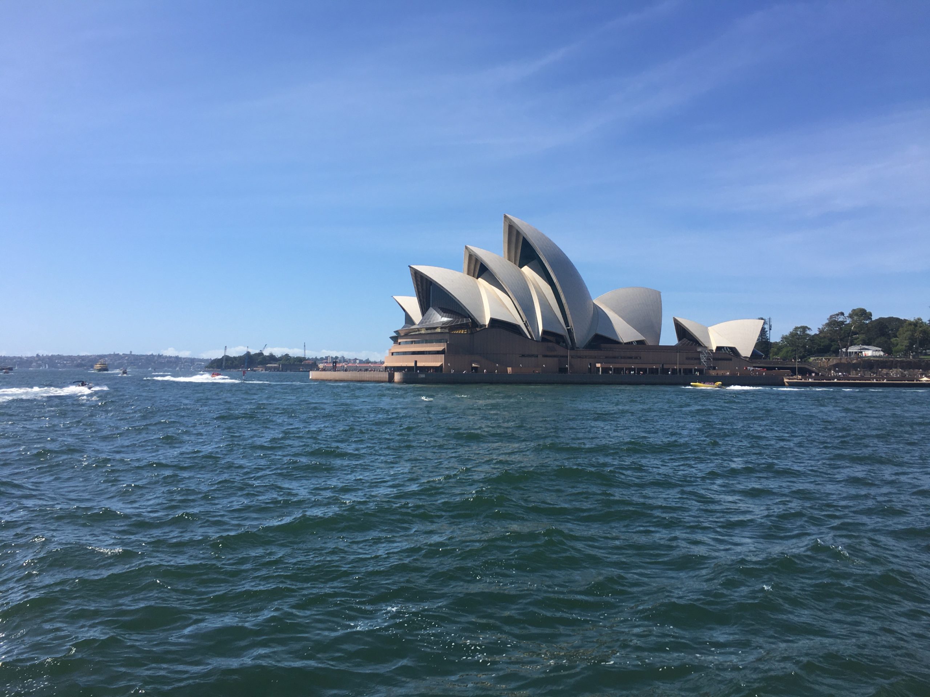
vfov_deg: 48.2
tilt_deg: +1.0
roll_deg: +0.2
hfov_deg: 61.7
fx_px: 779
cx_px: 465
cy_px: 348
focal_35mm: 29
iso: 25
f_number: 2.2
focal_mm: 4.15
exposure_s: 1/1709
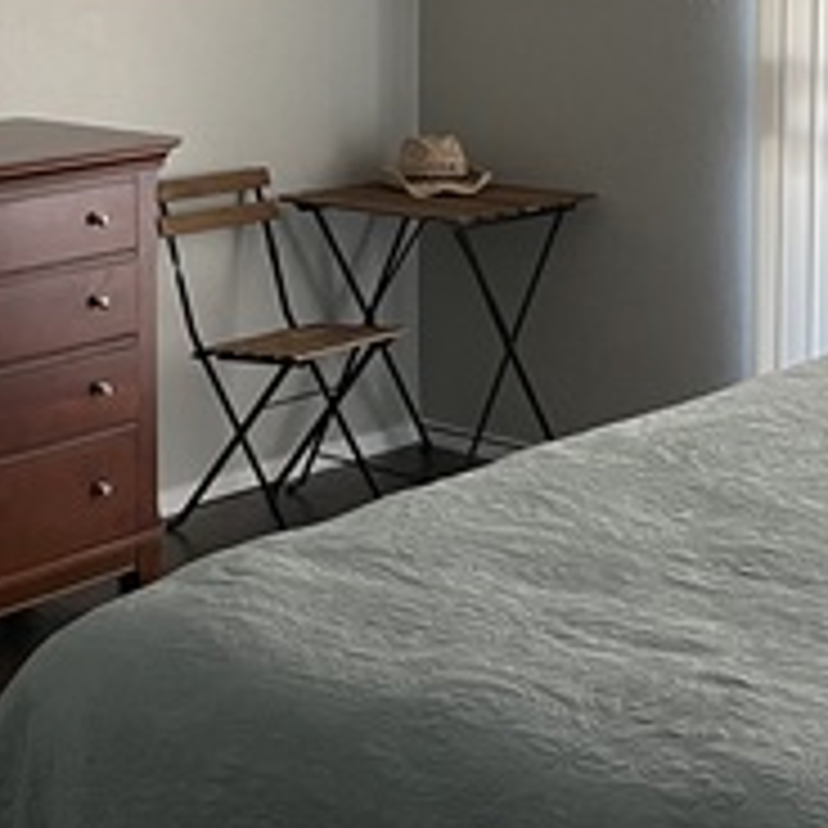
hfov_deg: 21.6
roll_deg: +0.6
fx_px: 2165
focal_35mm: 80
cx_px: 288
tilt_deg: -6.3
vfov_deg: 21.2
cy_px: 90
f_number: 1.6
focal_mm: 5.1
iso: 500
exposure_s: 1/52
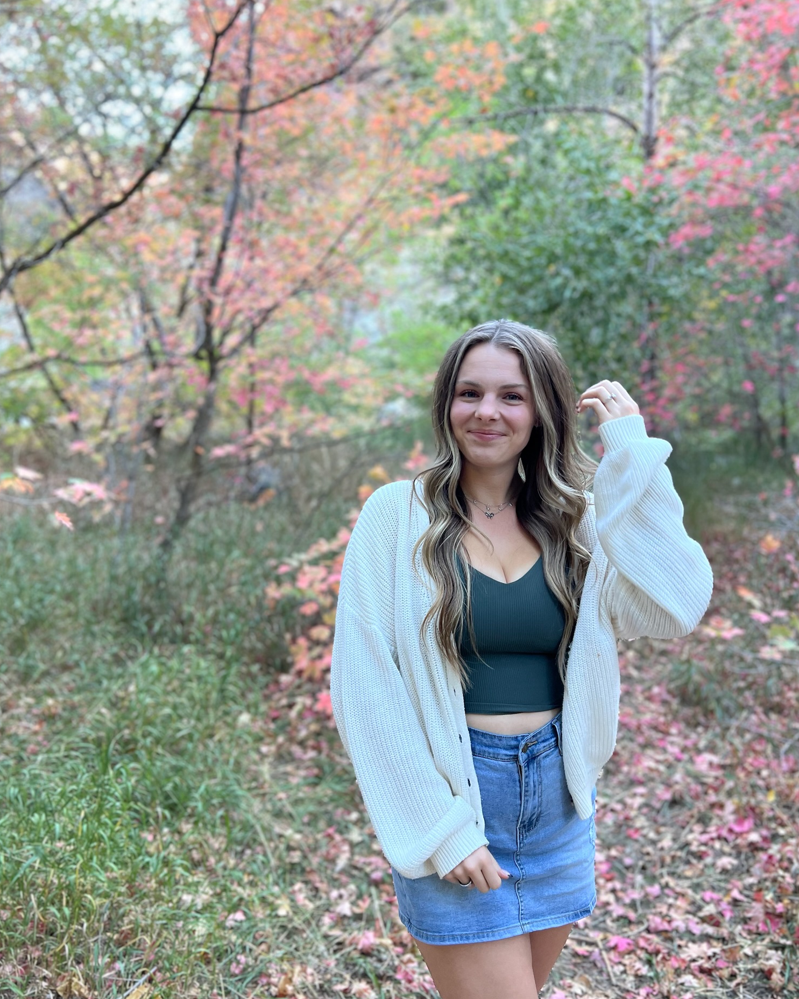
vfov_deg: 62.2
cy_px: 512
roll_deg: +0.2
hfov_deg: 51.5
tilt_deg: -9.4
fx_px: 828
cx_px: 406
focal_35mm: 28
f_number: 1.5
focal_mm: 5.7
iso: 100
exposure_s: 1/121
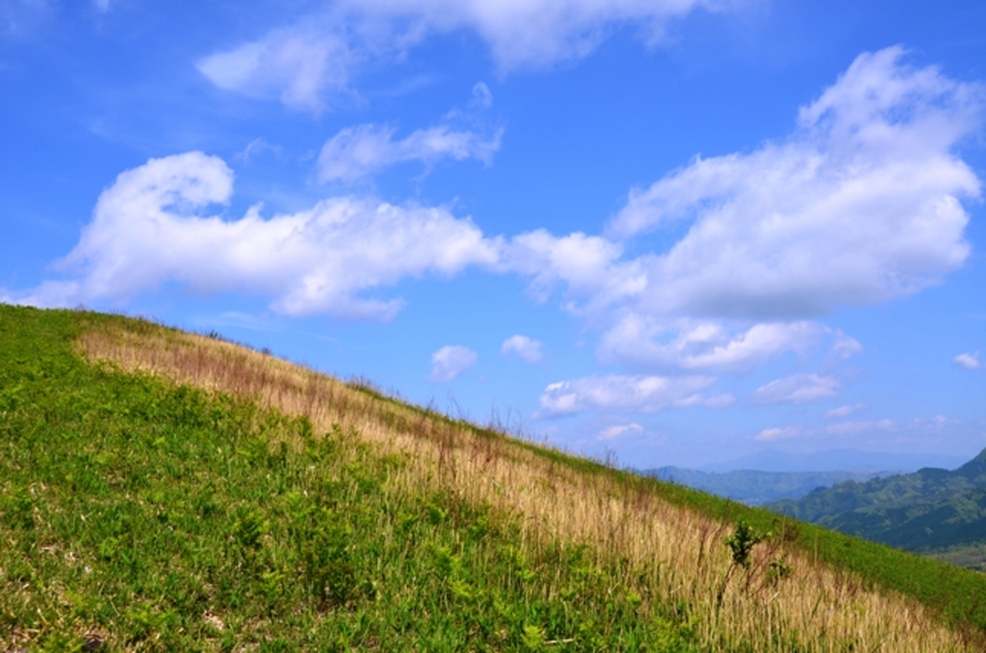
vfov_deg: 35.3
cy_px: 326
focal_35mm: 38
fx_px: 1025
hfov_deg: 51.4
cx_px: 493
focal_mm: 25
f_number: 9
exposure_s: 1/320
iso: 100
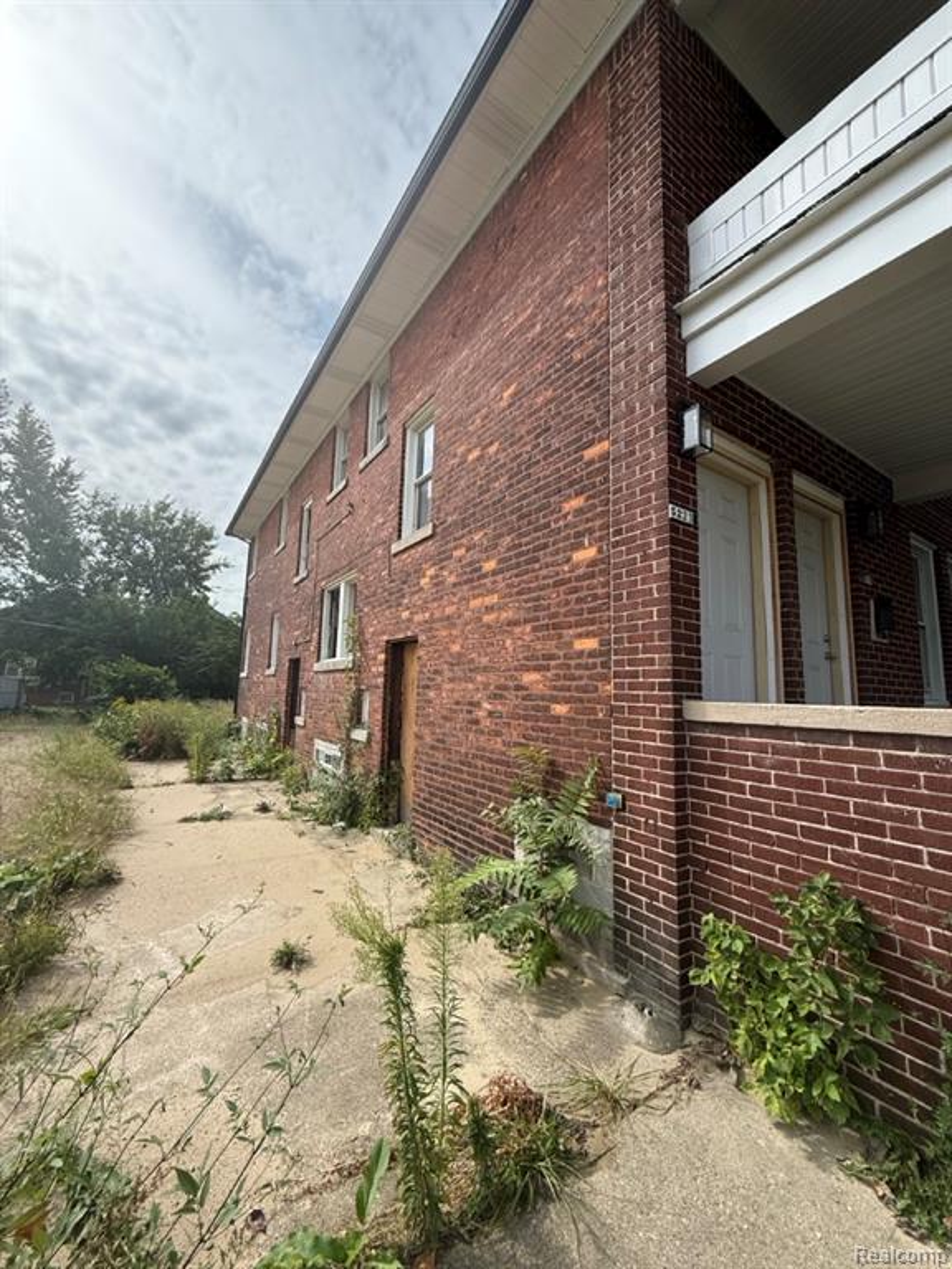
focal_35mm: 14
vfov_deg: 102.1
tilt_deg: +7.1
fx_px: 513
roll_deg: -2.0
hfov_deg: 85.7
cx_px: 476
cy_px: 634
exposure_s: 1/1572
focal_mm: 2.22
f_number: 2.2
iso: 80
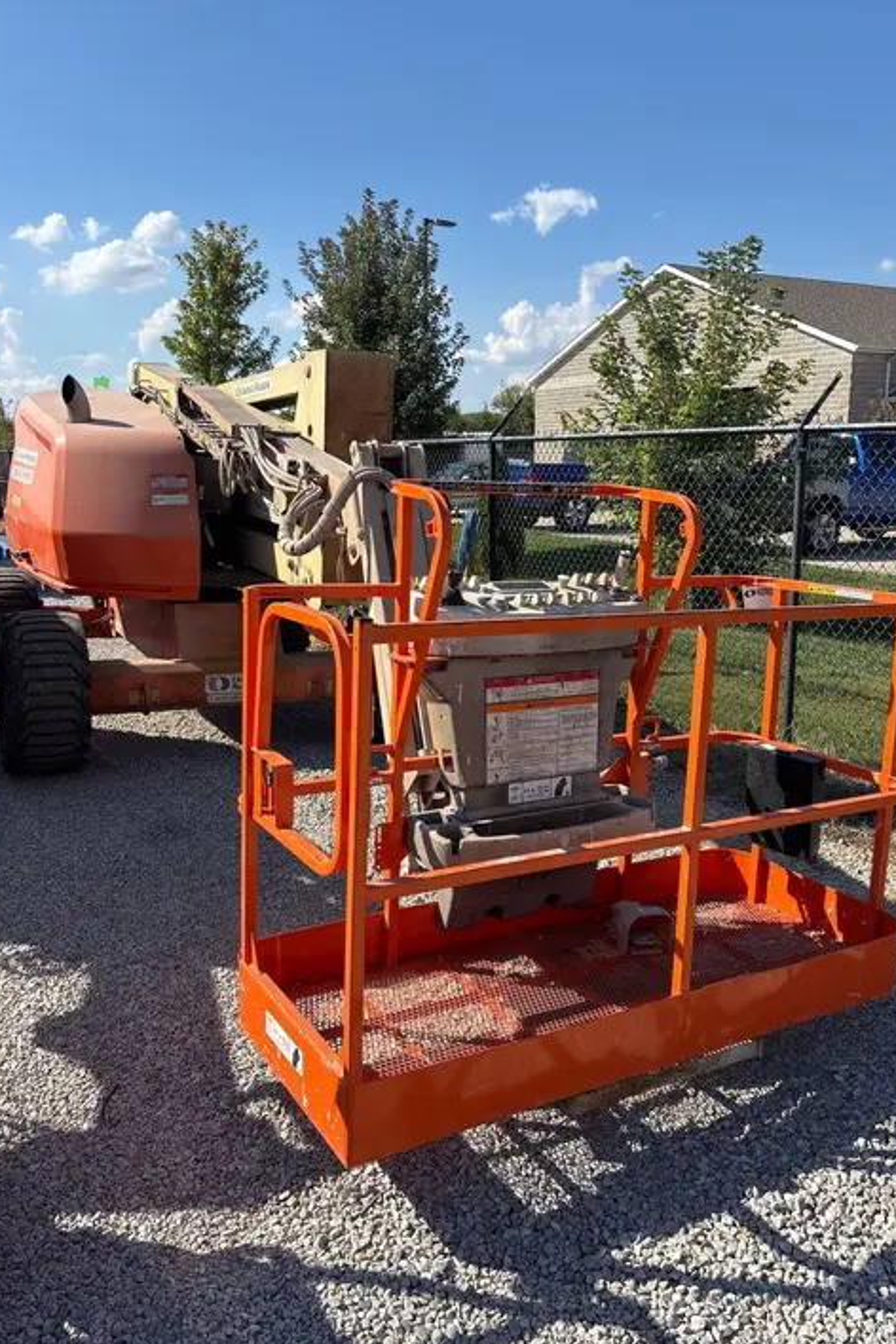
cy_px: 663
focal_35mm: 28
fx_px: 1045
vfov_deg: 65.5
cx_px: 439
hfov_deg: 46.4
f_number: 1.6
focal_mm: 5.96
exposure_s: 1/2857
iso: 50
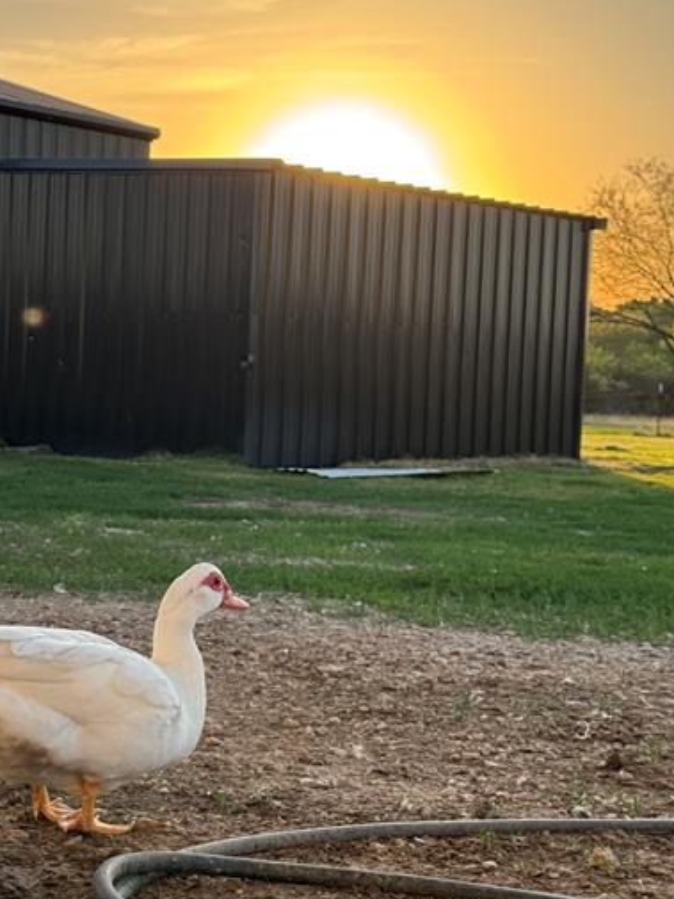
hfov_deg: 20.1
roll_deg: -3.0
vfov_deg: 26.7
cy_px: 479
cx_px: 224
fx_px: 1894
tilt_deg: -2.3
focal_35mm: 73
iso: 64
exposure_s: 1/1133
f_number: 1.78
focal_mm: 6.76
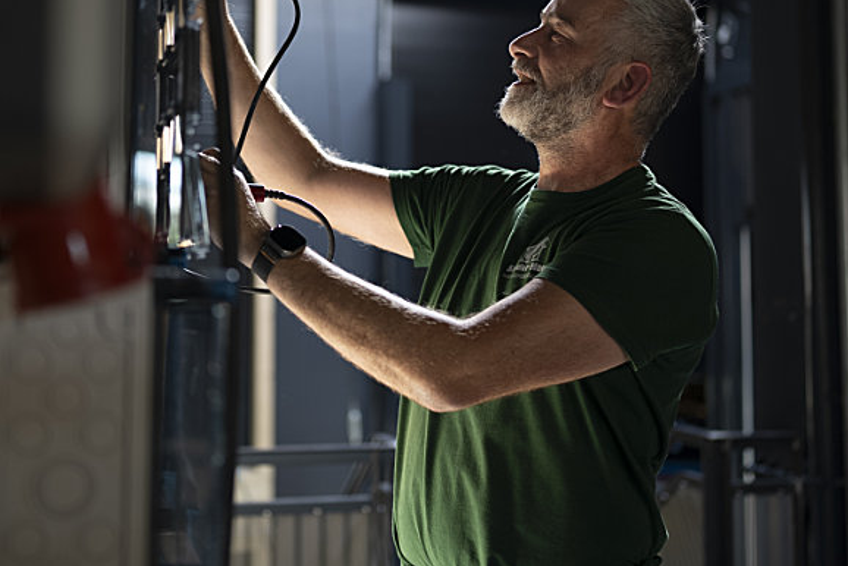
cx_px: 358
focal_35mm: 54
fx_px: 1273
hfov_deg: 36.8
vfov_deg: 25.0
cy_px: 193
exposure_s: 1/100
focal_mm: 35
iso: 160
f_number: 1.4
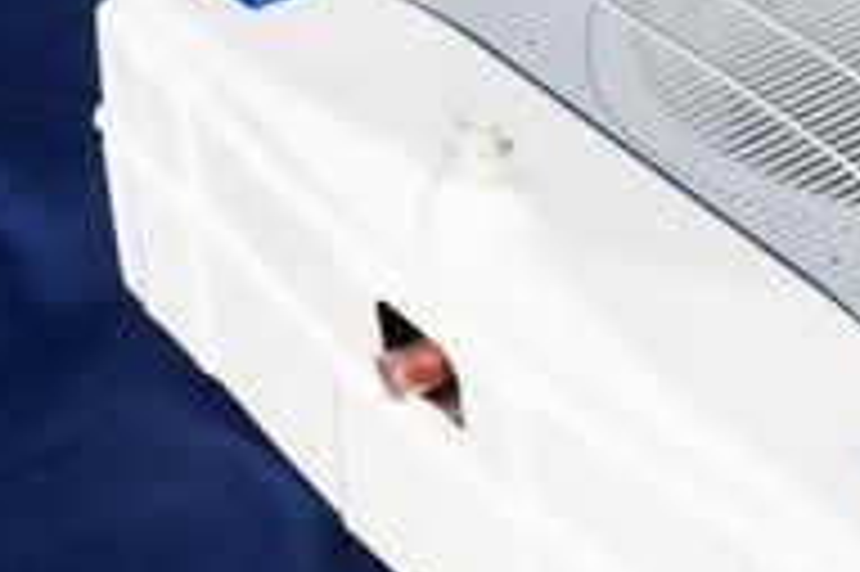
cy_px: 293
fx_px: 4368
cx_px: 1099
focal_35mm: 183
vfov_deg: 7.5
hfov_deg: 11.0
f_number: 18
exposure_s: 1/160
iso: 200
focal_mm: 70
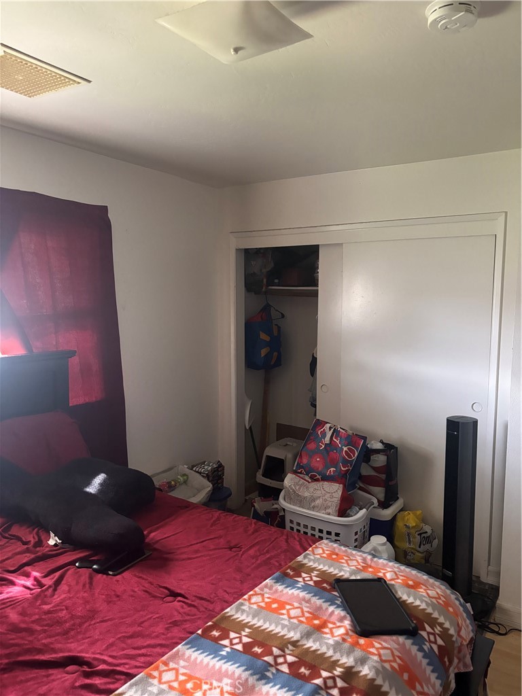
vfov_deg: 67.3
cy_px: 348
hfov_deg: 53.1
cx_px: 261
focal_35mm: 26
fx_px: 523
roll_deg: -0.4
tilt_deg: -7.0
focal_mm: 5.96
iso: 500
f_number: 1.6
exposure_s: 1/43
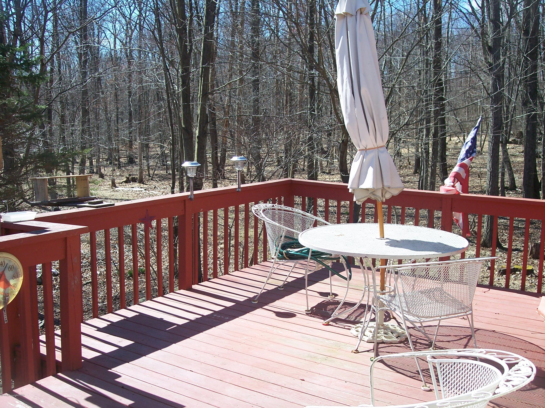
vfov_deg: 36.8
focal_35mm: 39
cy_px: 204
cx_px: 272
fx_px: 614
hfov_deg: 47.9
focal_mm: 8
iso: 100
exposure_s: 1/500
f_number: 3.4
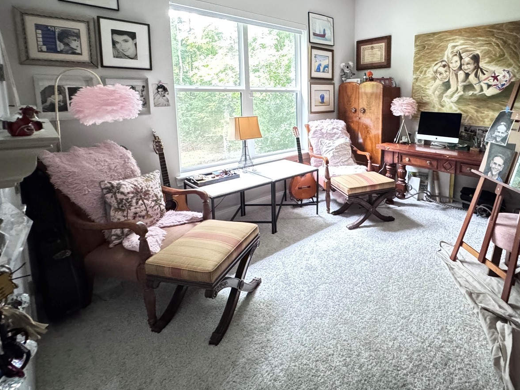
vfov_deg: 66.9
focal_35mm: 19
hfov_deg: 83.2
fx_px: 285
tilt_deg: -8.5
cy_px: 131
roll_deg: +0.5
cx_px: 322
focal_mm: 2.22
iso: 2500
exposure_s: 1/17
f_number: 2.2
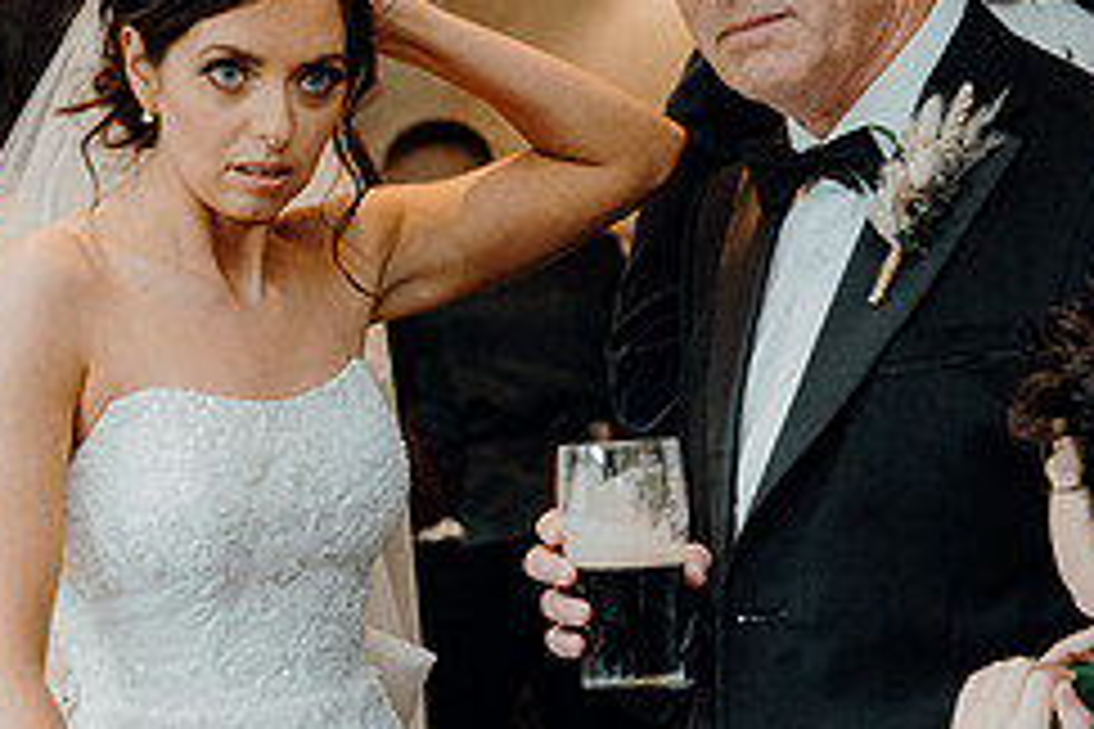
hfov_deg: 15.9
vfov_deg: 10.6
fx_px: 3920
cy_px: 461
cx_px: 662
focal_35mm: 129
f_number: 3.5
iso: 2500
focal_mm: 54
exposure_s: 1/160
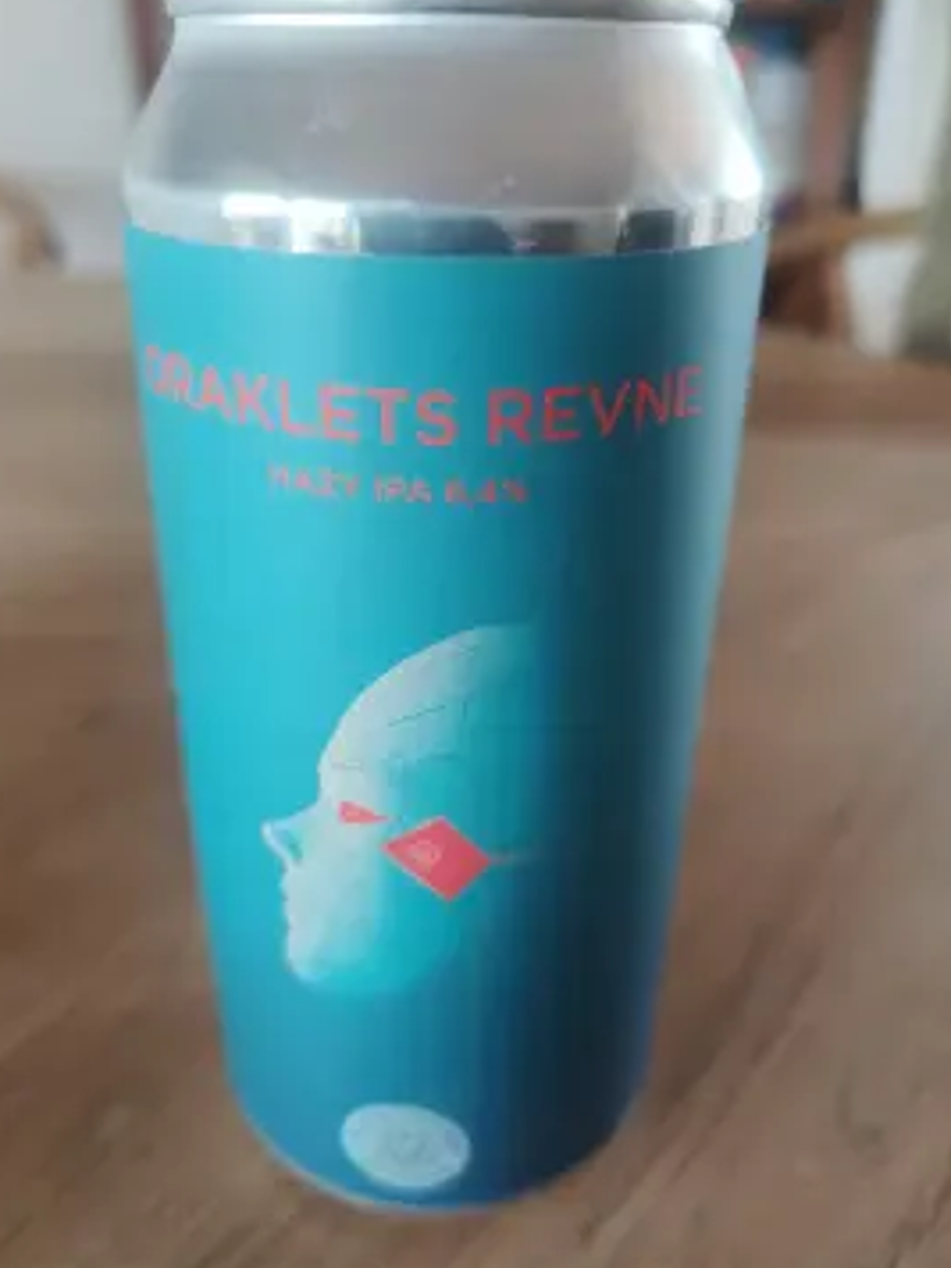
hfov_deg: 51.3
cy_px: 630
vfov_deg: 65.3
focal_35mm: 27
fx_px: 989
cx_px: 452
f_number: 3.2
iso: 200
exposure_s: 1/50
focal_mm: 5.59
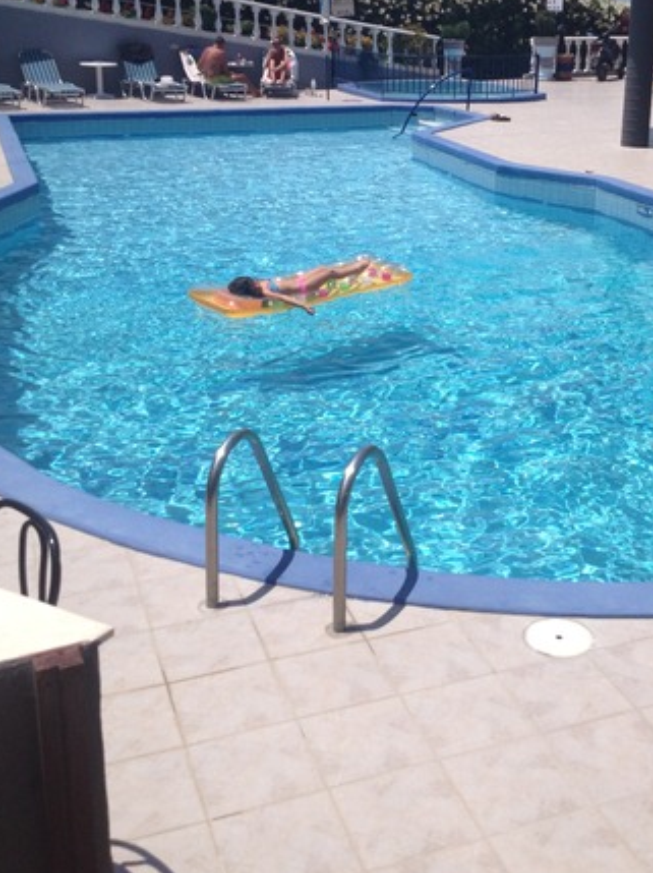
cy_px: 322
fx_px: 1234
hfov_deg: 29.4
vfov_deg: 38.7
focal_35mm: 49
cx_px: 443
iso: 50
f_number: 2.4
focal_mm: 4.28
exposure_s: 1/3460
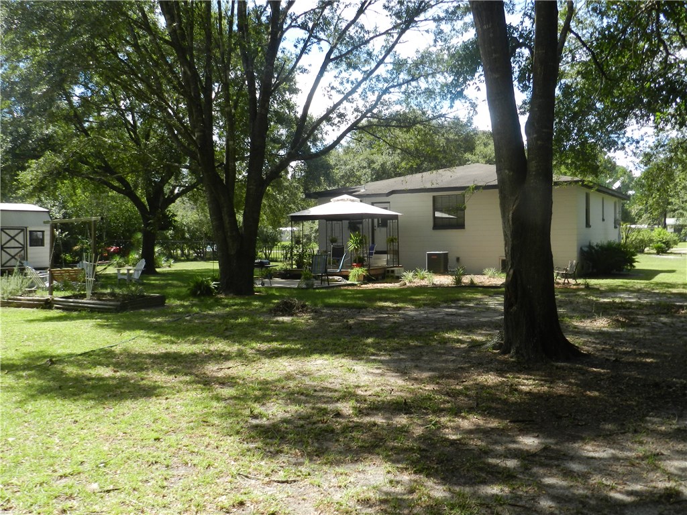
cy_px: 258
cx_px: 344
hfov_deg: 56.8
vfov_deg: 44.2
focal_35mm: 32
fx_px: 635
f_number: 3.7
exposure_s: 1/400
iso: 160
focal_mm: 5.6
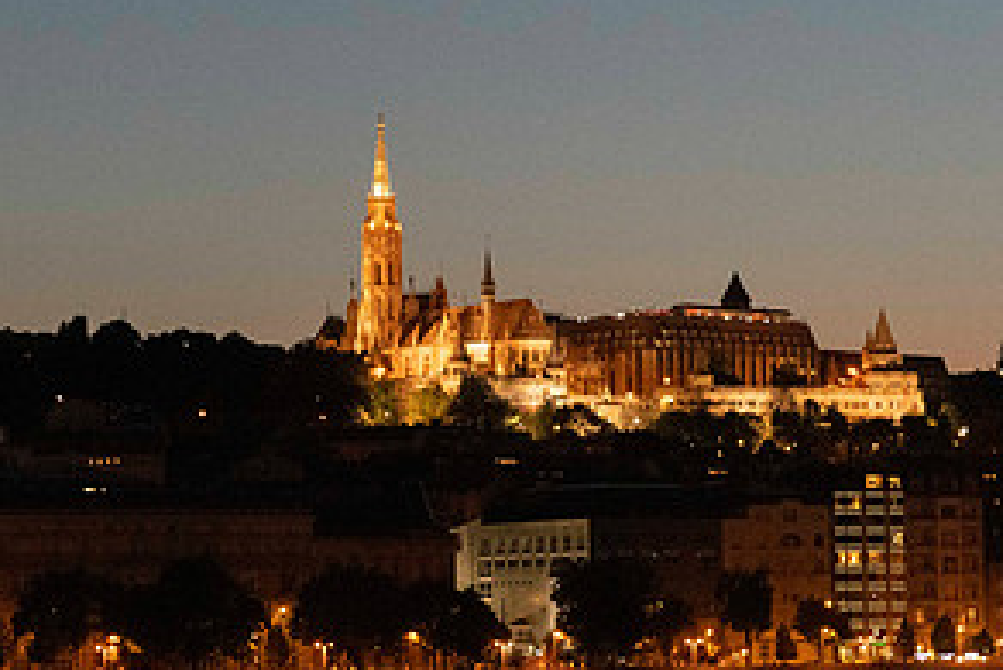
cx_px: 488
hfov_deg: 14.8
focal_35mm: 139
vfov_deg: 9.9
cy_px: 251
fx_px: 3874
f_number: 5.6
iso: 12800
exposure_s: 1/100
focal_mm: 70
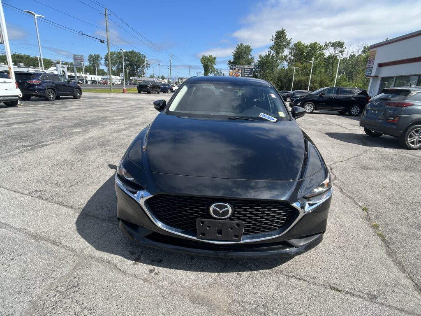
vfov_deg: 53.1
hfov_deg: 67.3
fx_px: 316
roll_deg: -3.2
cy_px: 158
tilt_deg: -17.7
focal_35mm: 26
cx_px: 210
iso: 50
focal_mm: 5.7
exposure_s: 1/2994
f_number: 1.5
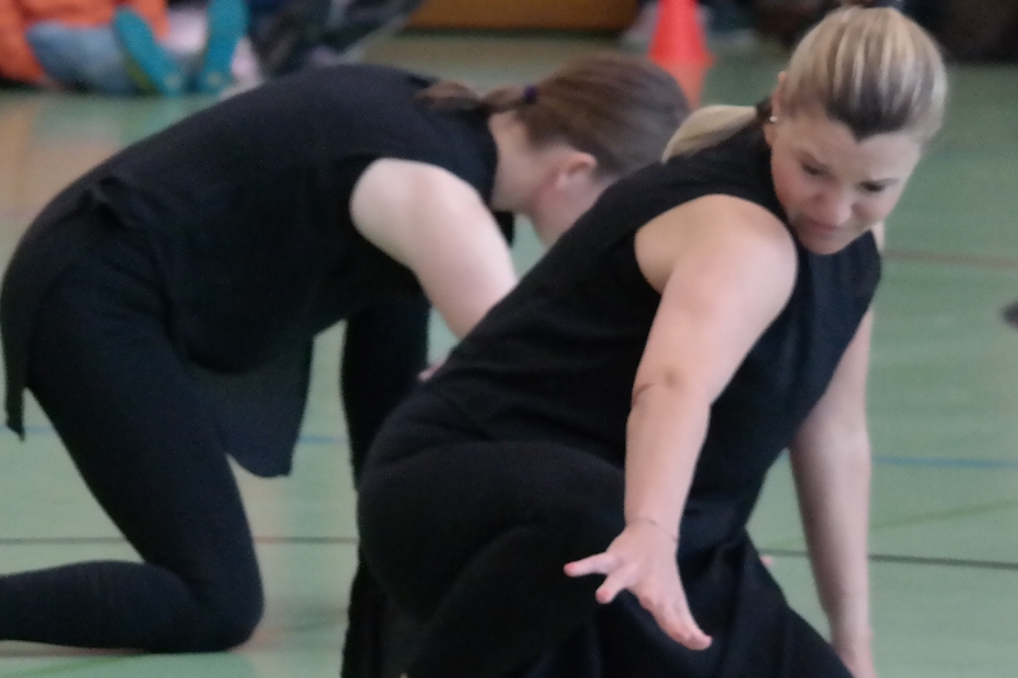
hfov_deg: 5.0
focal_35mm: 414
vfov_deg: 3.3
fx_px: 11706
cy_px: 288
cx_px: 103
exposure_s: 1/125
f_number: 5
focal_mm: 113
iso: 3200
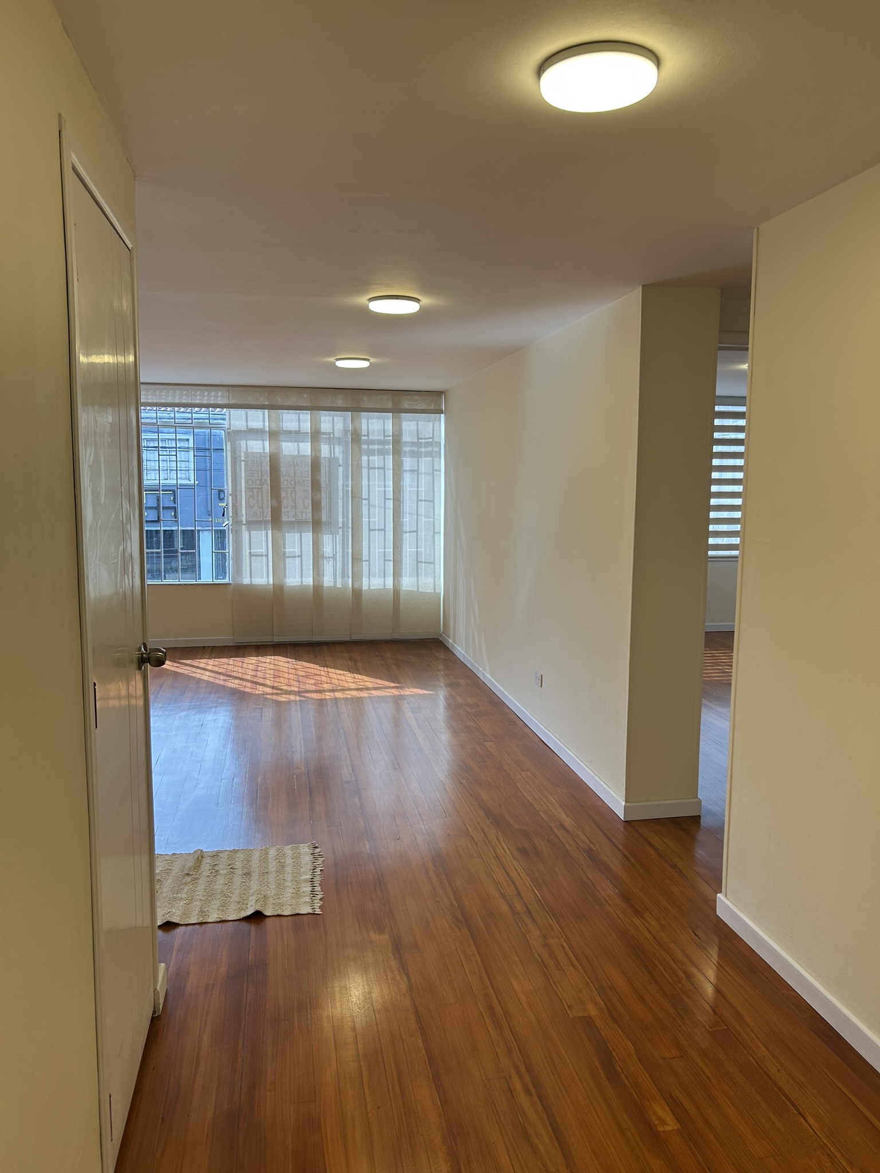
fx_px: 881
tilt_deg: -7.1
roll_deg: -1.7
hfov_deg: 53.1
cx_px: 440
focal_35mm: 26
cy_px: 586
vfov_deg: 67.3
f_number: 1.5
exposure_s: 1/486
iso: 50
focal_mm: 5.7
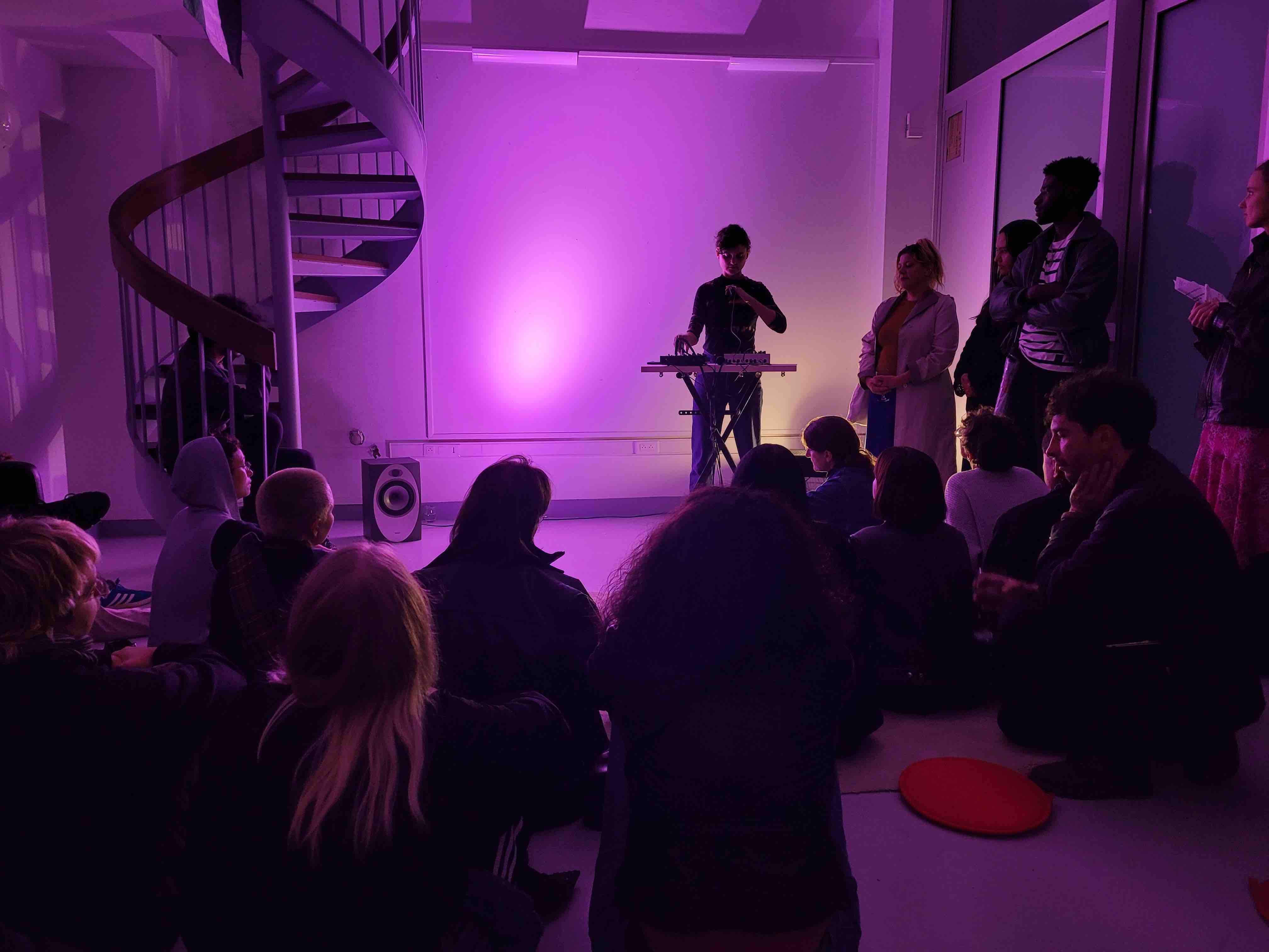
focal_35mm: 26
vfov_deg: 53.1
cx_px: 634
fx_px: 953
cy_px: 476
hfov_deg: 67.3
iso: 200
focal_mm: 5.4
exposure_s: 1/40
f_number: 1.8
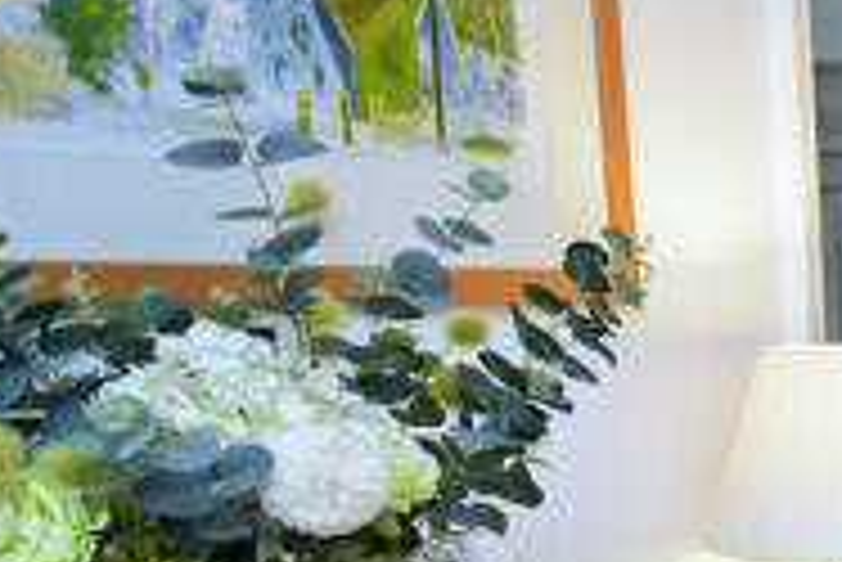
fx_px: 1475
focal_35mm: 63
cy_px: 569
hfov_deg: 23.7
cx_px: 1331
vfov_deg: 20.9
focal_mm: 12
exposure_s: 1/60
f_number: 4.5
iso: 1000
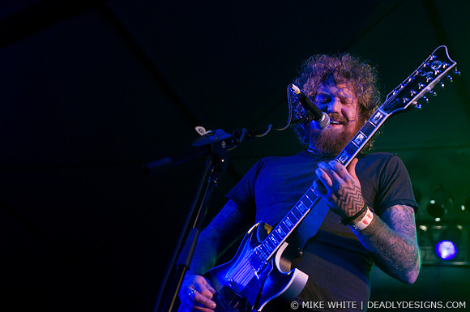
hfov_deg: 33.4
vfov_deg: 22.6
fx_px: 782
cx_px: 235
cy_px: 156
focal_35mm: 60
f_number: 2.8
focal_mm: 40
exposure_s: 1/125
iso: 800
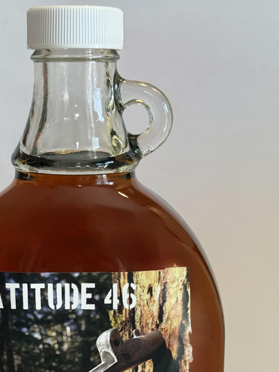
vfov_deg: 25.0
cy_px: 293
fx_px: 827
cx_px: 85
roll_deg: +0.4
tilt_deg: -13.7
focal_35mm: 77
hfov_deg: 19.1
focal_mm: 6.76
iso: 125
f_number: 1.78
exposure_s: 1/60
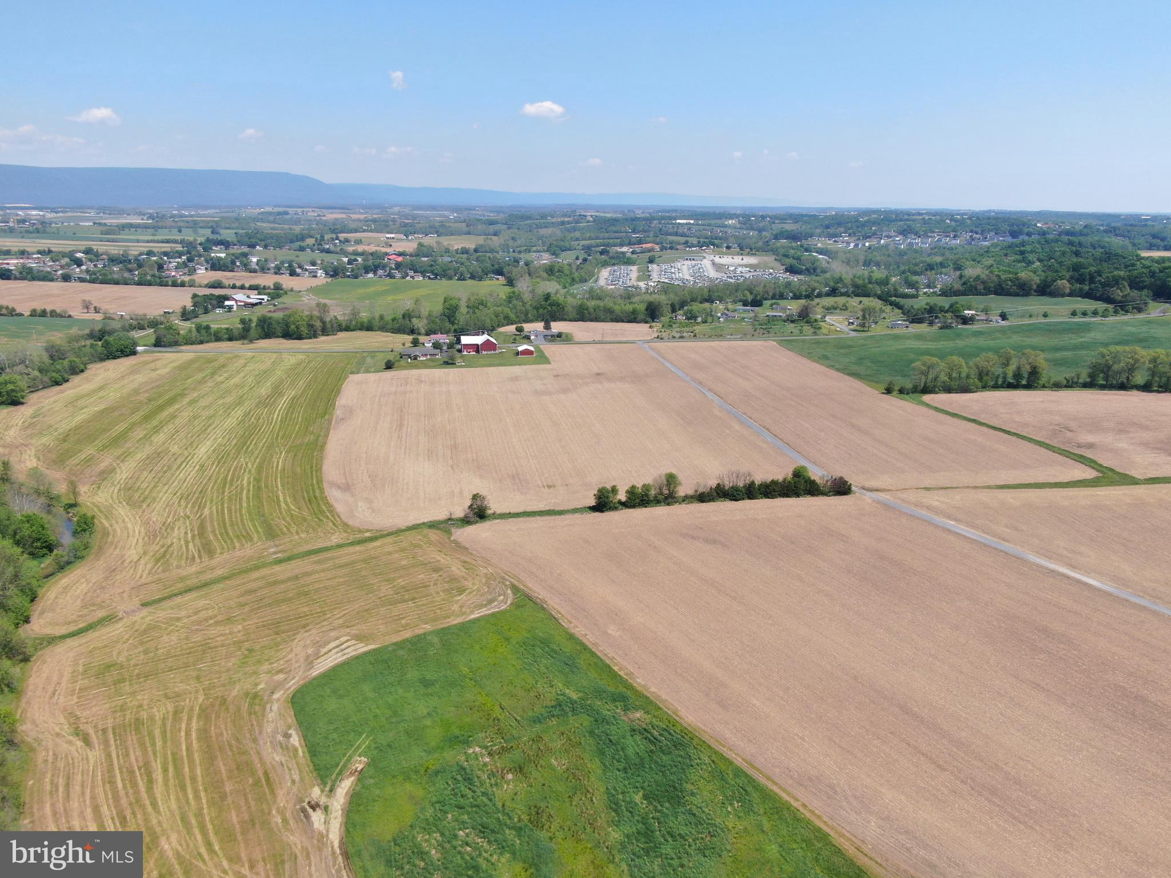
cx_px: 586
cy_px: 439
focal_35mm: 24
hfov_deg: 71.6
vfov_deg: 56.8
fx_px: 812
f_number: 2.8
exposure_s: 1/1000
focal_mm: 4.39
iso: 100
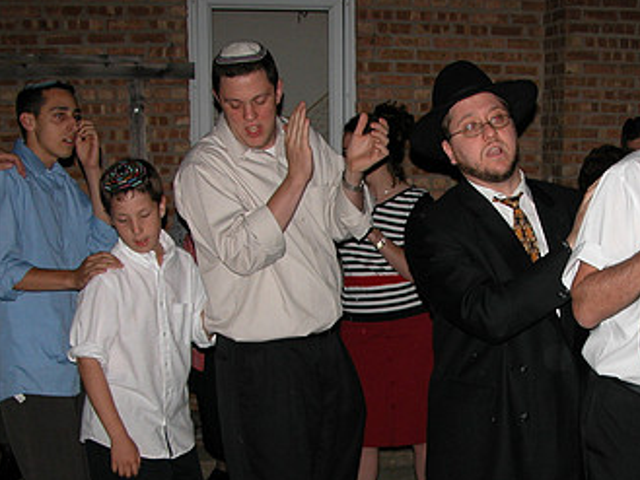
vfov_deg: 24.1
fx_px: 1110
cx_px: 434
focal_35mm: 60
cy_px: 384
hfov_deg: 31.9
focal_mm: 8.9
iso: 100
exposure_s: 1/60
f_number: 2.8
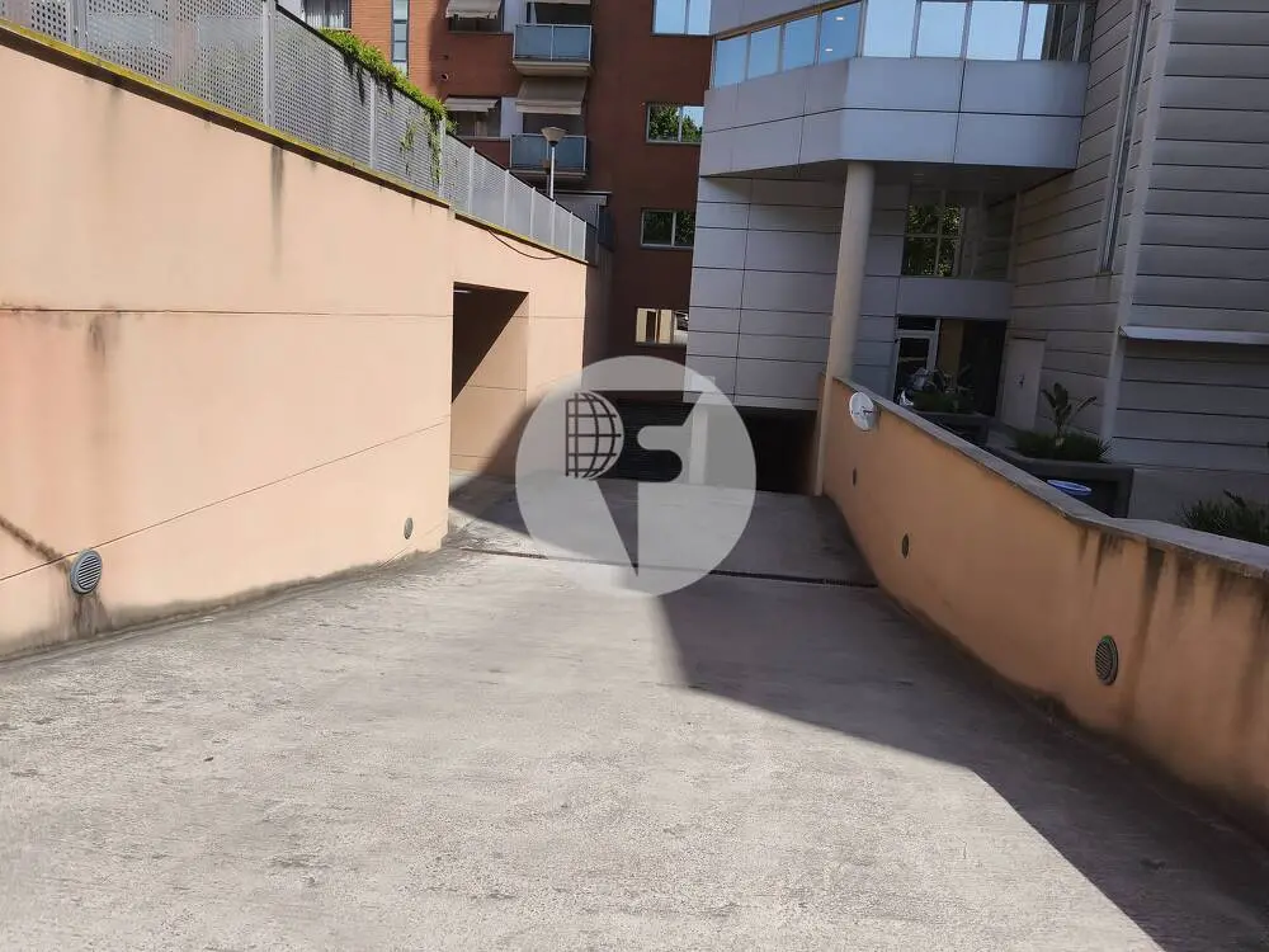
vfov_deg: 58.9
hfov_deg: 73.9
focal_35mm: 23
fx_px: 843
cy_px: 476
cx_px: 634
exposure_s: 1/767
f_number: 1.65
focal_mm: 6.18
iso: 50
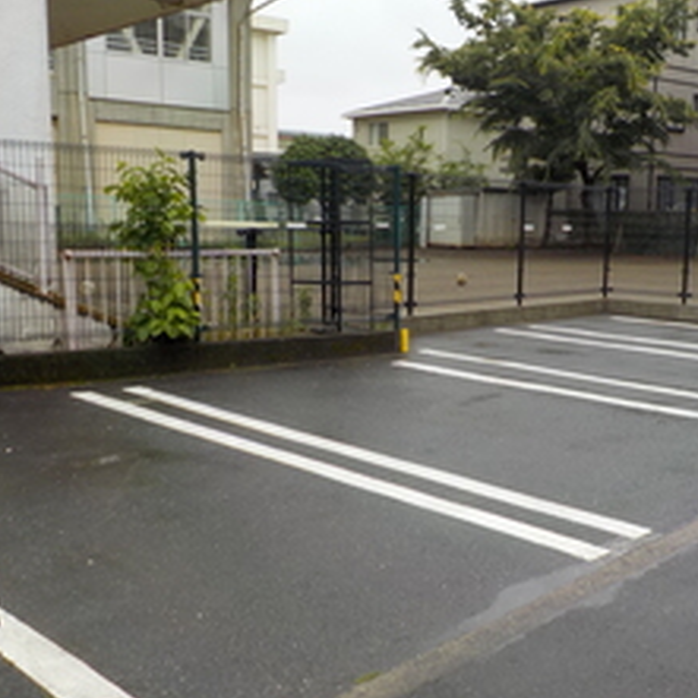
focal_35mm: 42
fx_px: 958
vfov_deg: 40.0
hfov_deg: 39.4
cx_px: 480
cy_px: 377
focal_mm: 4.1
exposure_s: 1/500
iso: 125
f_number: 3.3
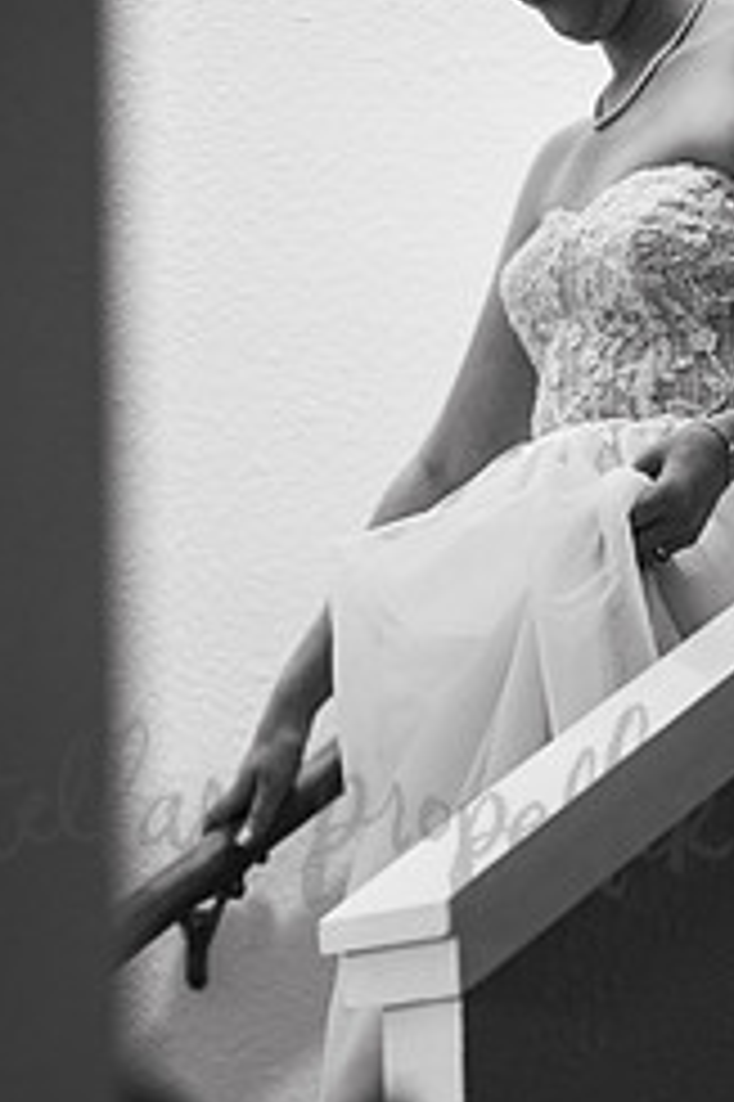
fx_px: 4777
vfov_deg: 13.1
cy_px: 805
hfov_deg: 8.8
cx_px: 516
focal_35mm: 156
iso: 1250
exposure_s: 1/250
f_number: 2
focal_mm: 85
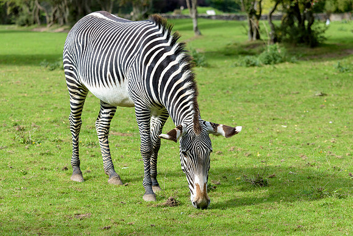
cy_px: 124
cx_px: 189
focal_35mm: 141
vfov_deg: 9.8
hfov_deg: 14.6
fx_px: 1379
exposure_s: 1/1250
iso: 400
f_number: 4.8
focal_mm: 120
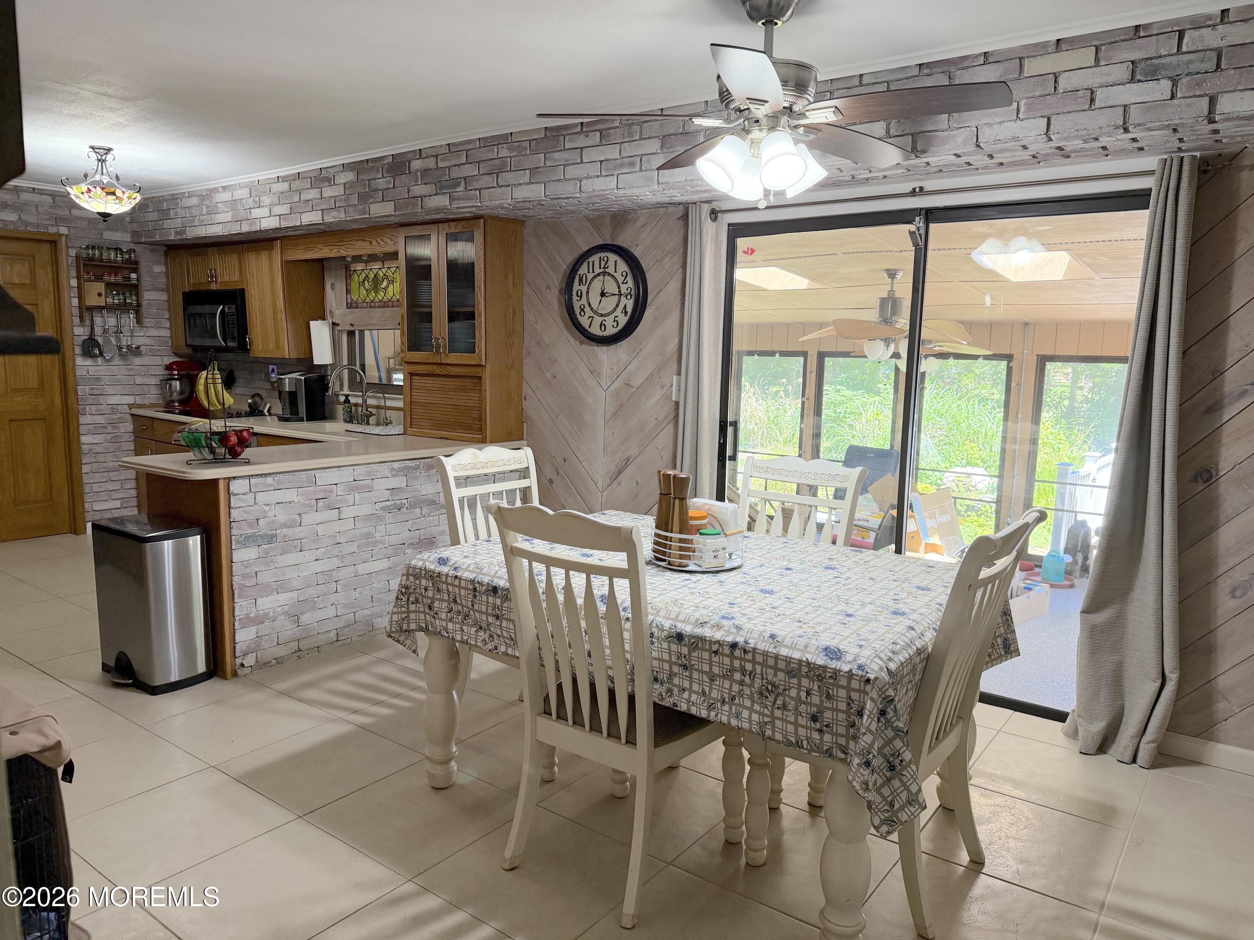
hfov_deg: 71.6
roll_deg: -1.1
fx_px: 869
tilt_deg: -8.2
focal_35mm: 24
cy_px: 470
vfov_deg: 56.8
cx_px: 627
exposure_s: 1/120
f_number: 1.78
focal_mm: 6.76
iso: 250
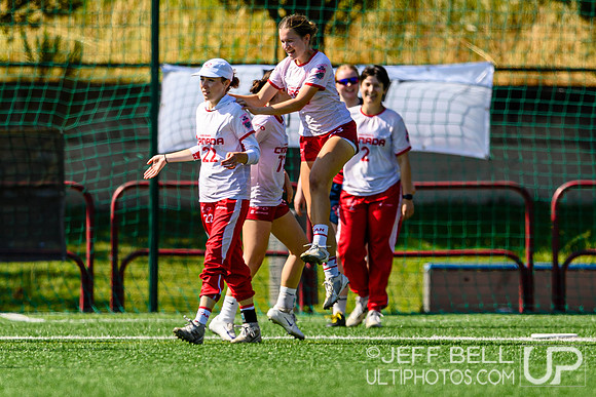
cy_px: 245
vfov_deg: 1.6
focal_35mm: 845
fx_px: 13995
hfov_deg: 2.4
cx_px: 324
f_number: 3.2
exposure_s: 1/1600
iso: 100
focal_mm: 400
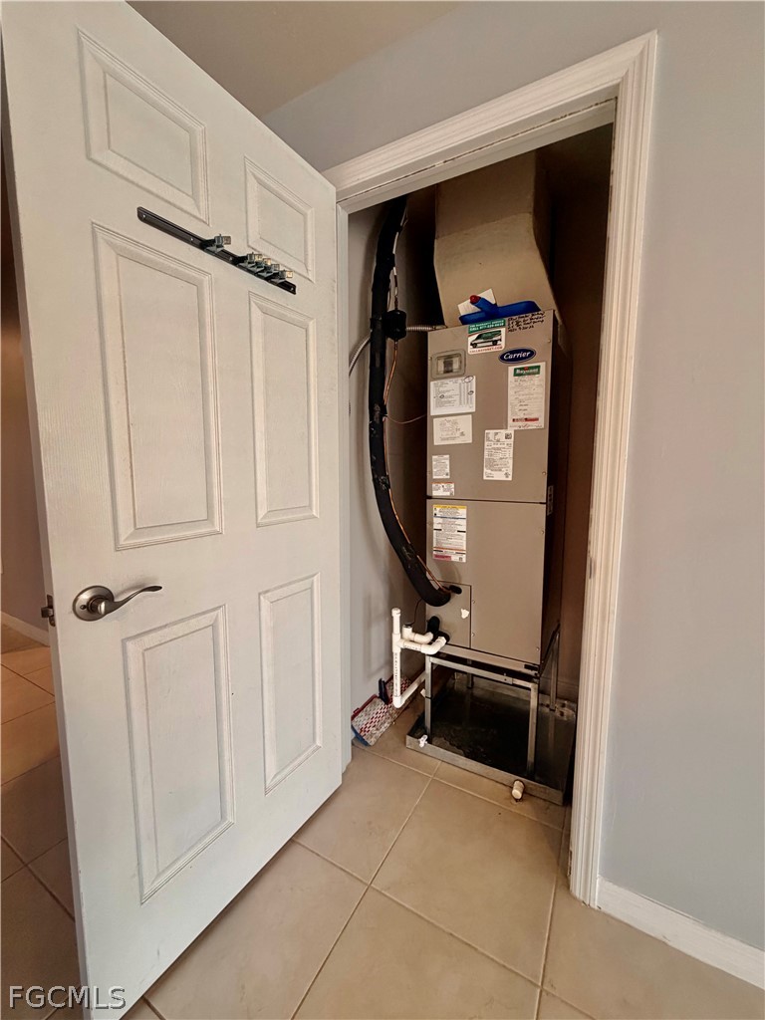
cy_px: 510
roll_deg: +0.8
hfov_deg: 85.7
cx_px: 382
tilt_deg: -7.0
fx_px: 413
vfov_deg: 102.1
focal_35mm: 14
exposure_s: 1/120
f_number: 2.2
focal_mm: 2.22
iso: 200
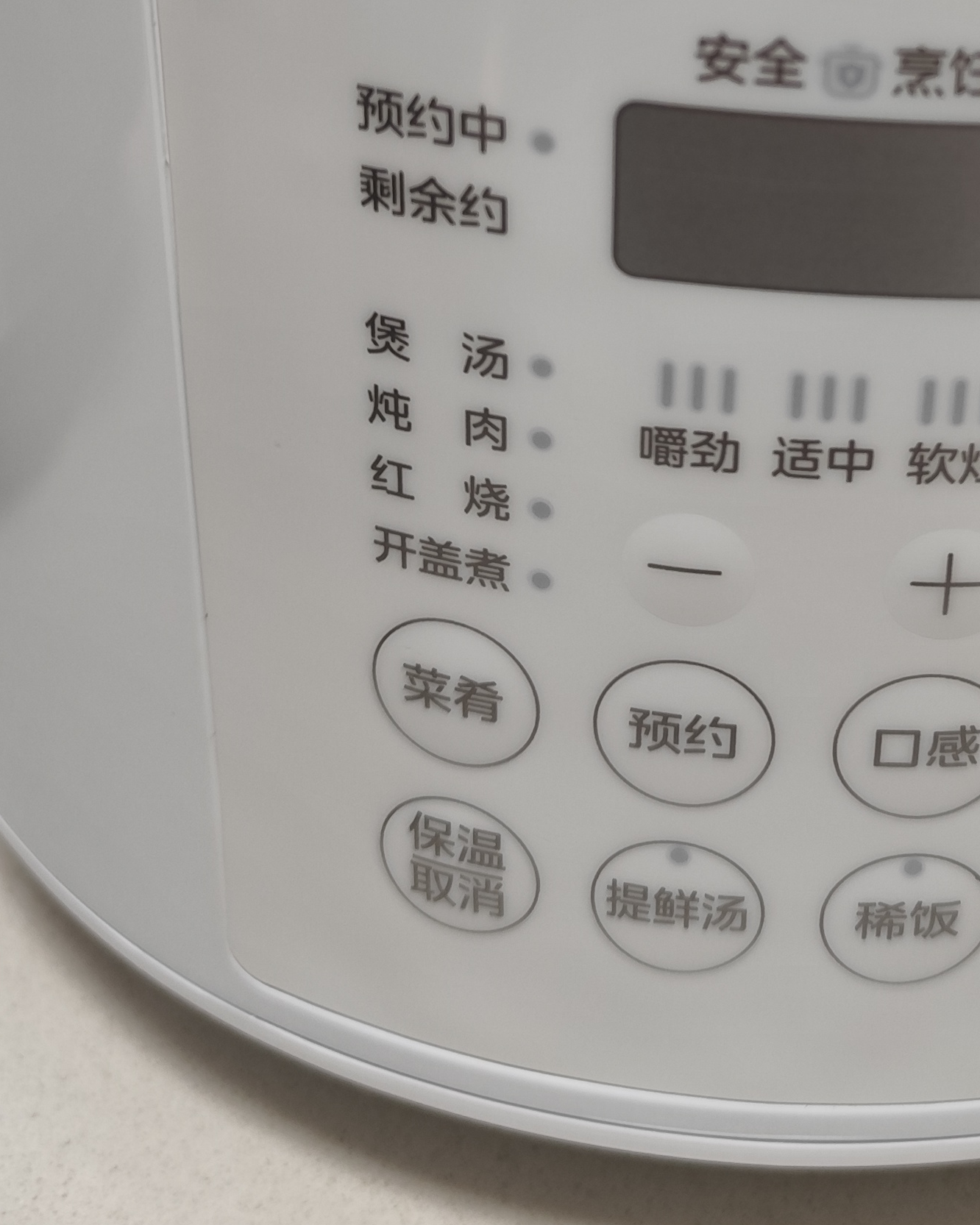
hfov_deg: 26.9
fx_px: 1994
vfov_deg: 32.6
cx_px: 823
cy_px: 146
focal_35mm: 55
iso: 320
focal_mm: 6.14
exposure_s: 1/100
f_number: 1.65
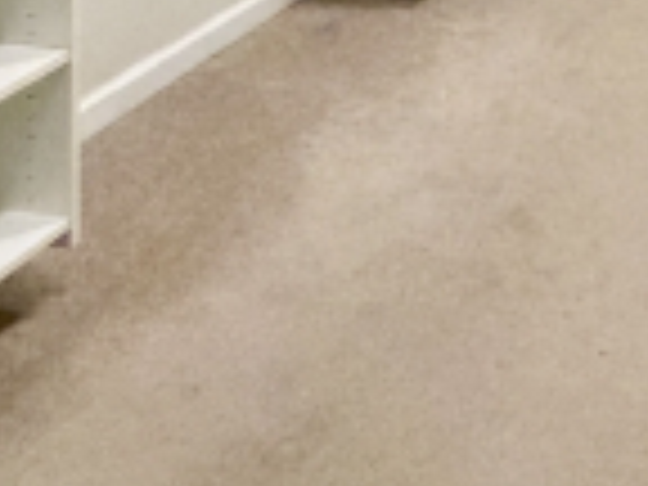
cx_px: 889
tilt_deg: -3.2
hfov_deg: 25.0
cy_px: -446
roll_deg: -2.2
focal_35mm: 65
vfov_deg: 17.3
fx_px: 1217
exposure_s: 1/60
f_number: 2.2
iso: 400
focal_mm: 2.22
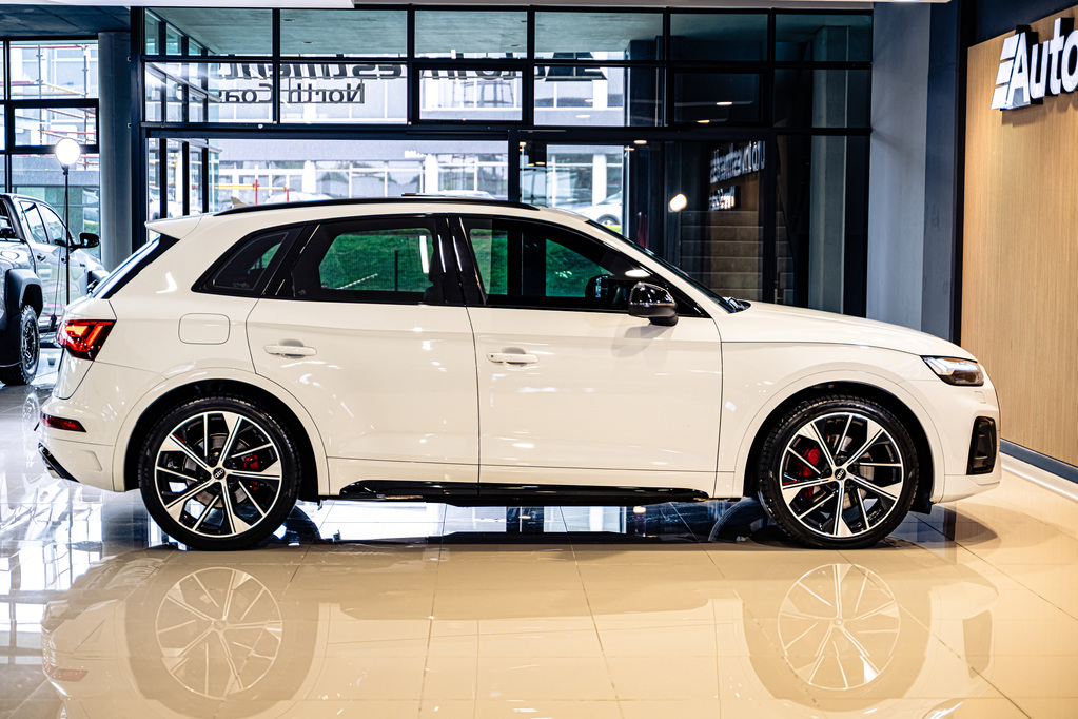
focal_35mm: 60
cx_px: 539
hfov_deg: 33.4
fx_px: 1797
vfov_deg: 22.6
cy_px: 360
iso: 400
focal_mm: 60
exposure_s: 1/125
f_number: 2.8
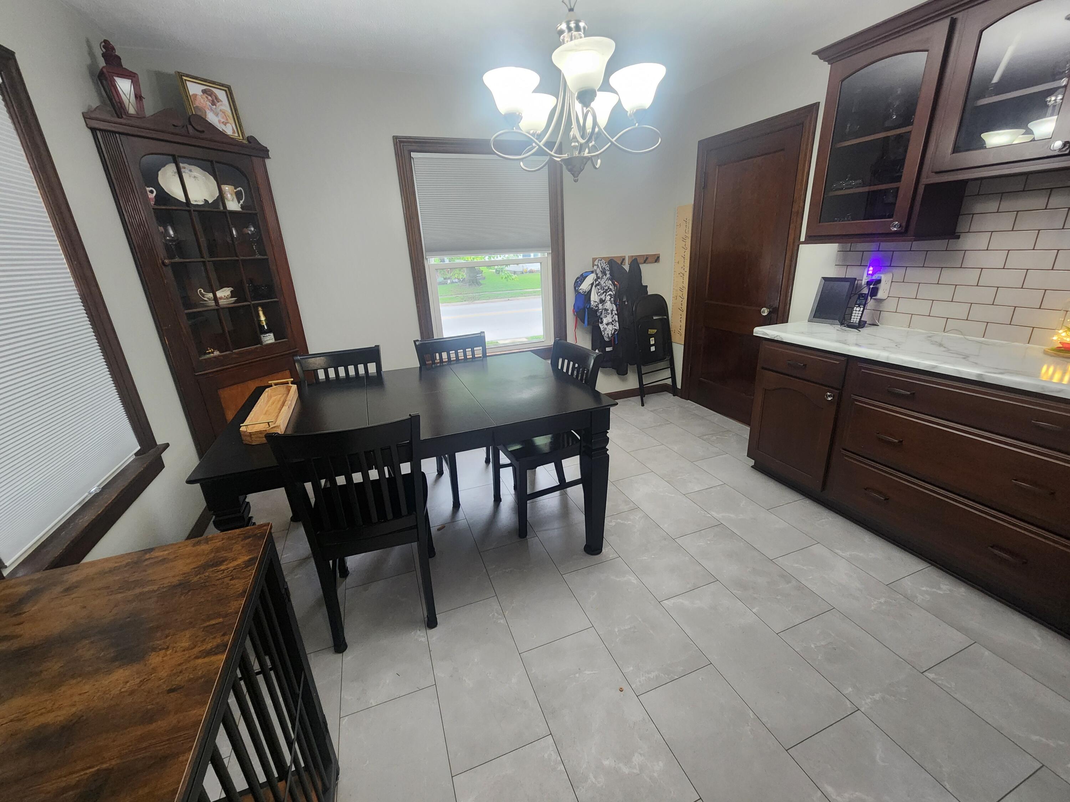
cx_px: 535
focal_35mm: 13
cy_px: 401
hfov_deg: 106.2
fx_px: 402
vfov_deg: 89.9
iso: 320
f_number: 2.2
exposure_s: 1/40
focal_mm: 2.2
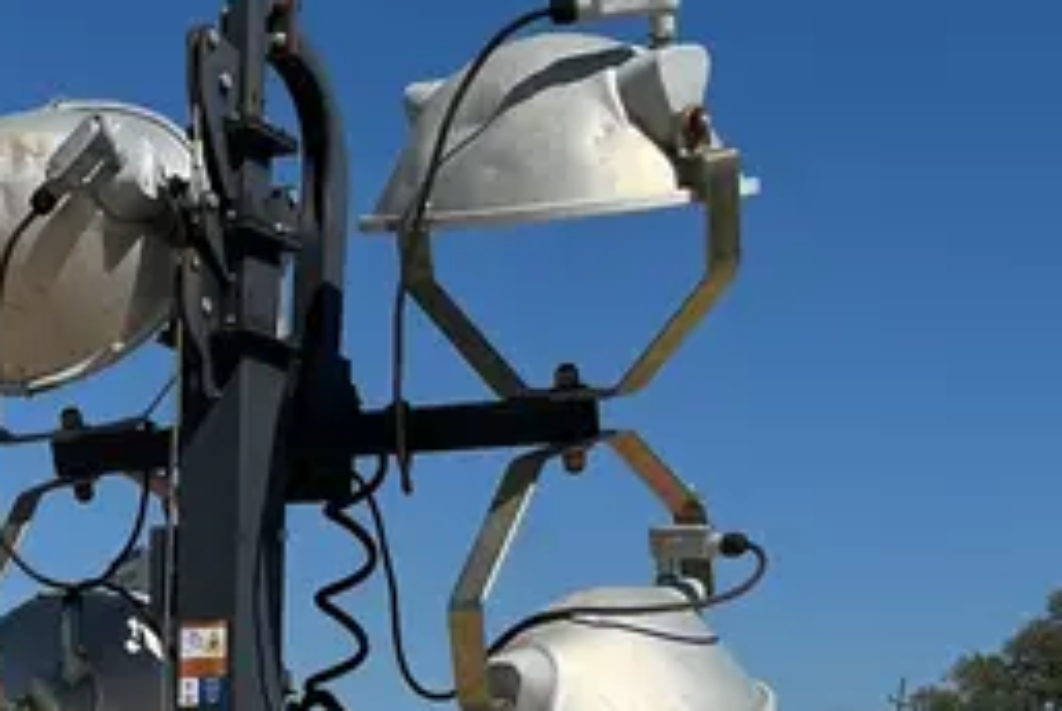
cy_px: 1201
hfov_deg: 26.2
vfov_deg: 15.7
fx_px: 2274
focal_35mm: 77
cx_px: 364
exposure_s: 1/6897
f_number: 1.6
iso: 50
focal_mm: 5.1
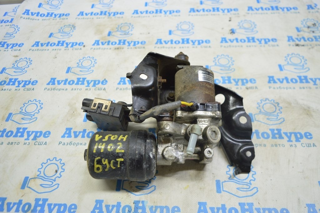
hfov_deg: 67.4
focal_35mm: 27
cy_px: 106
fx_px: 240
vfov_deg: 47.9
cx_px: 160
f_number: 3.5
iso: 400
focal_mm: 18
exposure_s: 1/40
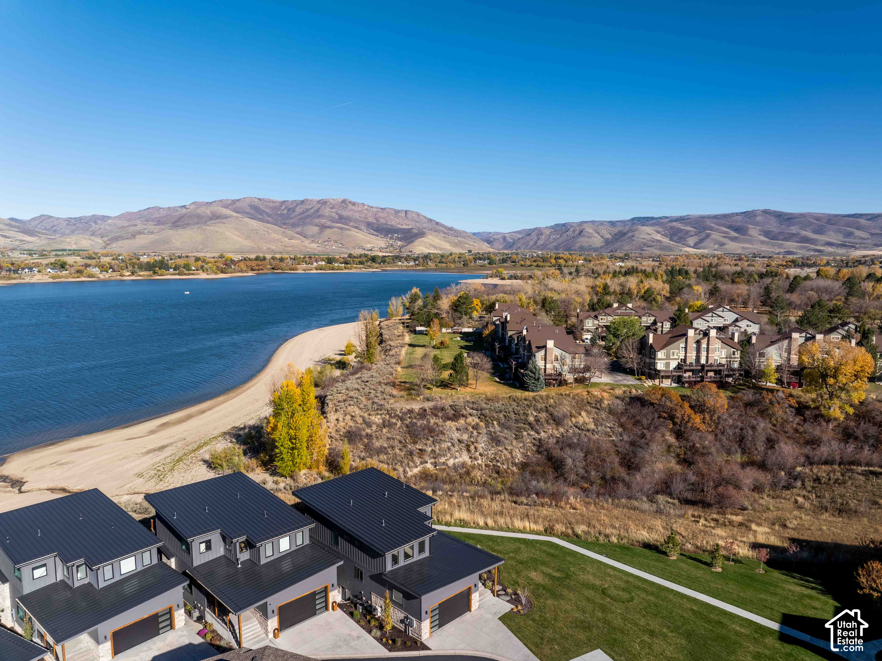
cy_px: 330
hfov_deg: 71.6
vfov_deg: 56.8
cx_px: 441
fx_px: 611
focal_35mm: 24
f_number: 4.5
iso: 100
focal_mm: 12.29
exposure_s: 1/100
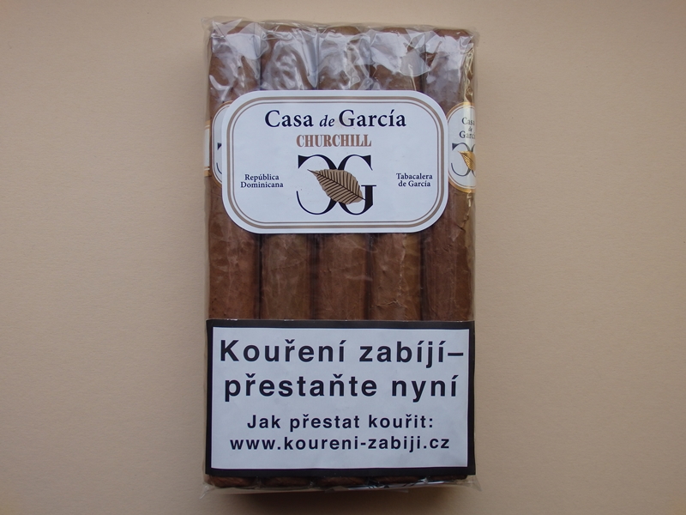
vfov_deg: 36.0
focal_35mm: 40
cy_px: 258
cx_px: 343
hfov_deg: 46.8
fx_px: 793
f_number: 3.7
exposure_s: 1/160
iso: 125
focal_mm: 7.3
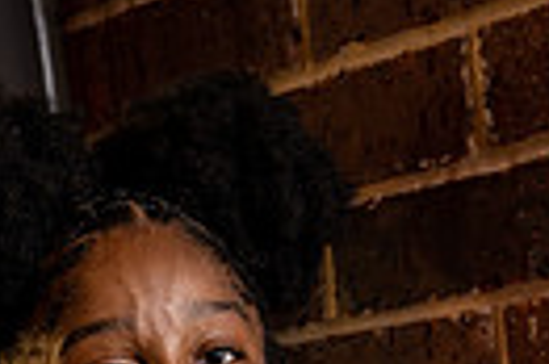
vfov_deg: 7.8
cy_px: 891
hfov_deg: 12.6
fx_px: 2467
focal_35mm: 162
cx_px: 54
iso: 320
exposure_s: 1/250
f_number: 3.2
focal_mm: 47
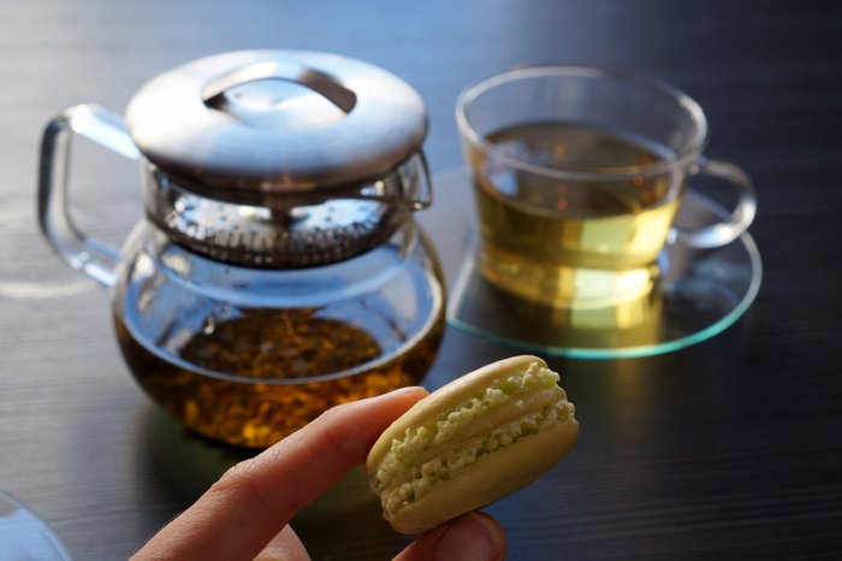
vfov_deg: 25.7
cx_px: 421
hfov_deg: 37.9
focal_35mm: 52
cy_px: 280
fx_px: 1227
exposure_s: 1/60
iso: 320
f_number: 7.1
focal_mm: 35
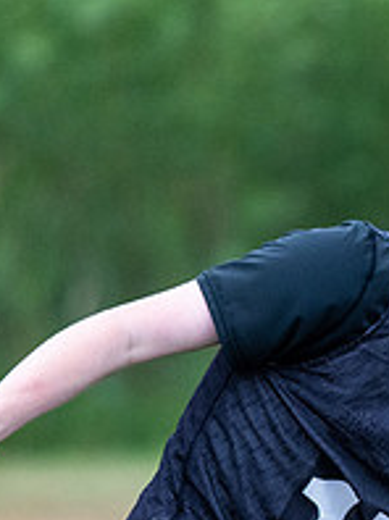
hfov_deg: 1.0
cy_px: 437
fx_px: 23139
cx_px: 487
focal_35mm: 1541
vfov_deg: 1.3
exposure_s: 1/2000
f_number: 4
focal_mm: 300
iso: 1600
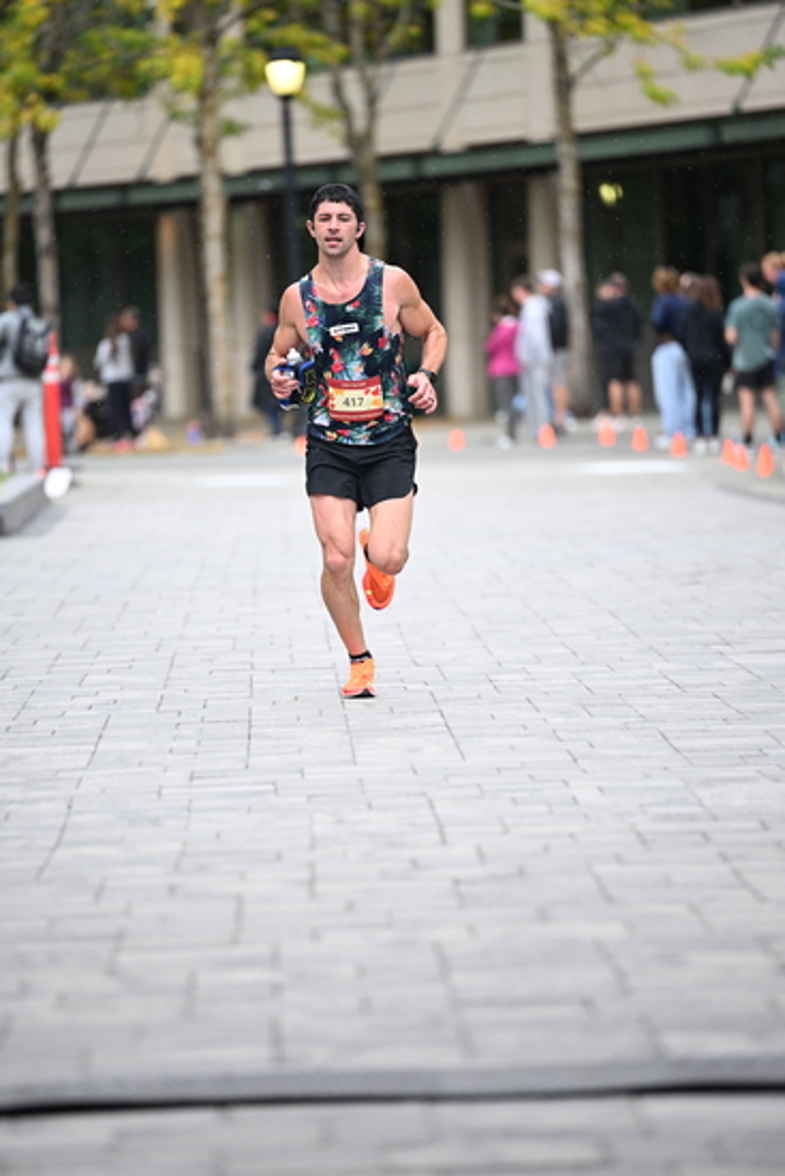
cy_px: 588
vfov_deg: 10.3
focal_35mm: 200
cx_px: 392
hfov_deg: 6.9
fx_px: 6537
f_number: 2.8
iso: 1250
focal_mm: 200
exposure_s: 1/1250
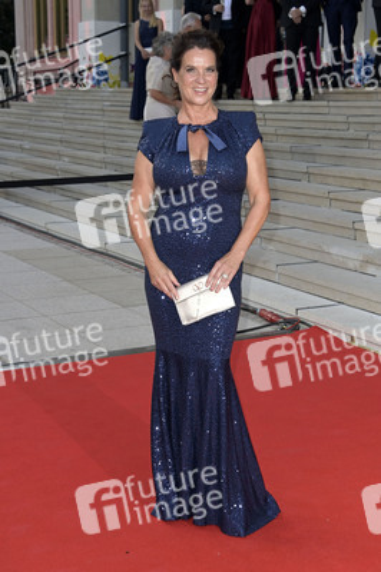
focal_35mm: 56
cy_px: 286
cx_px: 190
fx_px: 890
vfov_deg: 35.7
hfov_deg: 24.2
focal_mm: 56
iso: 1000
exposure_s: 1/250
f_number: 5.6
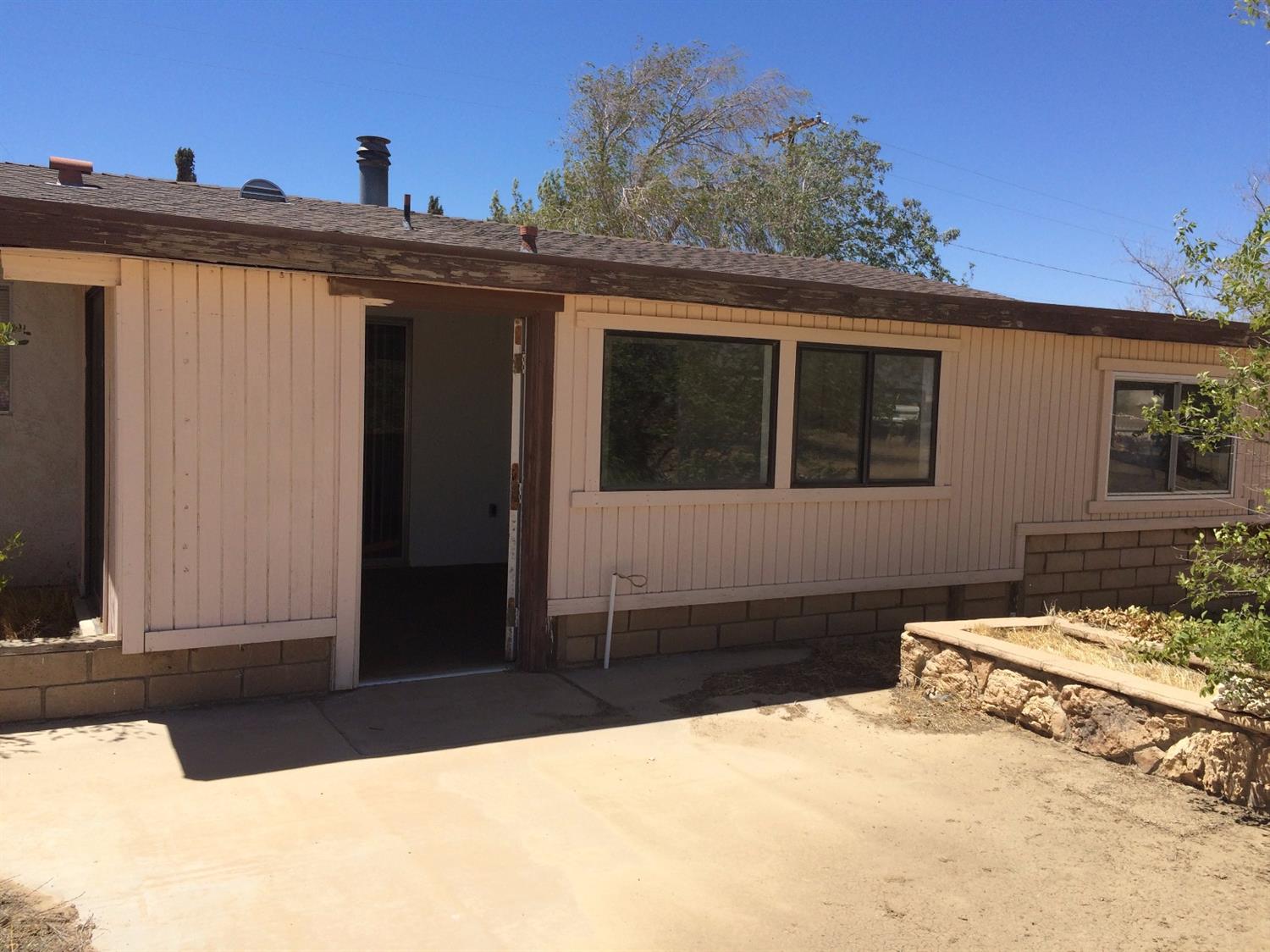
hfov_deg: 61.7
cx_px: 635
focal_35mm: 29
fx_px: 1064
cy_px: 476
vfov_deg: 48.2
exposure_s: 1/2283
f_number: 2.2
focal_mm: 4.15
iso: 32
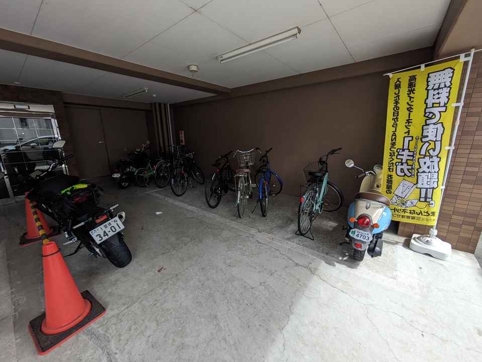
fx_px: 195
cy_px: 181
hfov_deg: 102.0
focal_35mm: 14
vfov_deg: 85.7
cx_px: 241
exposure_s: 1/270
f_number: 2.2
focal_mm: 1.83
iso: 48
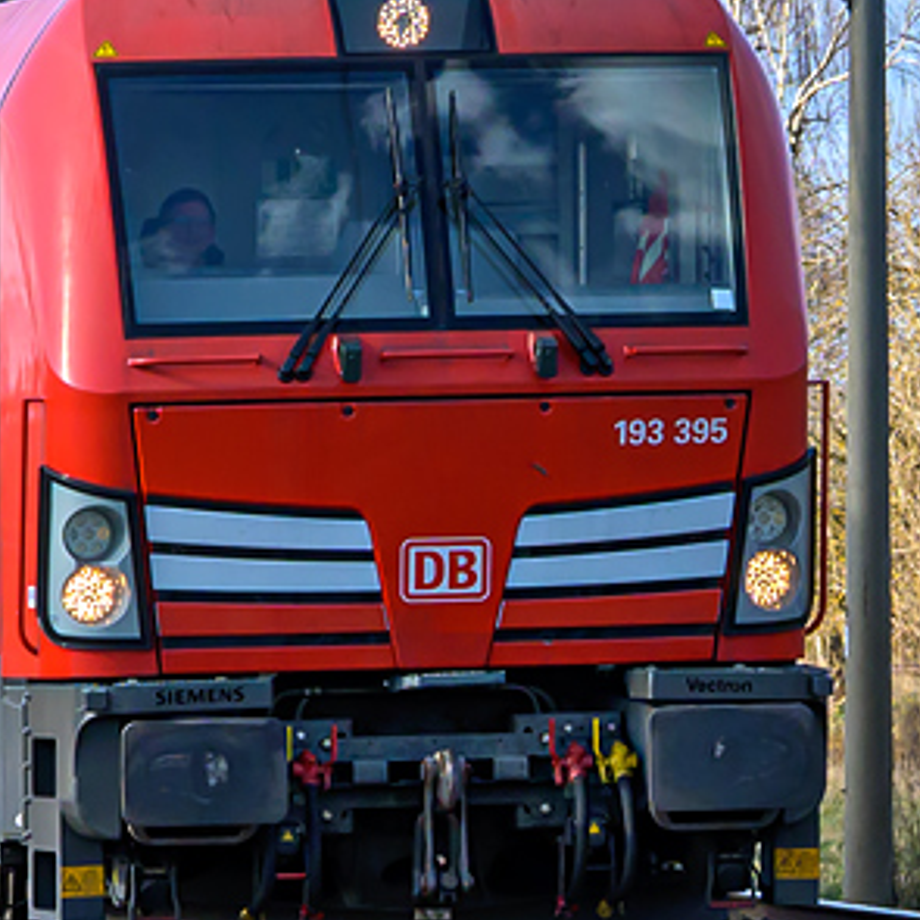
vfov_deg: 6.8
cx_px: 100
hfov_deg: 6.7
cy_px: 418
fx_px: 7788
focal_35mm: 259
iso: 200
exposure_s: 1/500
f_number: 8
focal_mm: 50
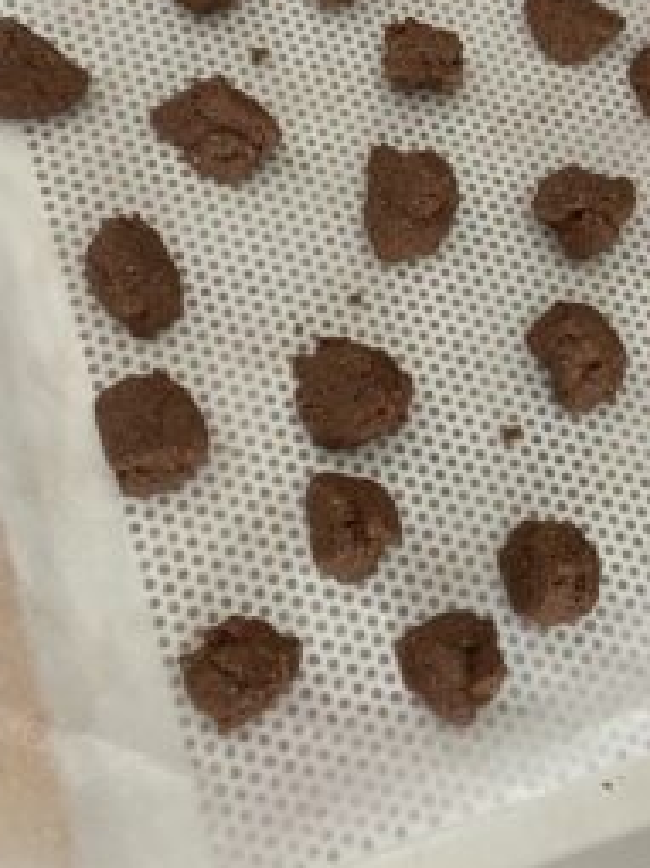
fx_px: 1278
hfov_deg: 28.5
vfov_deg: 37.4
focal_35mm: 51
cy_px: 371
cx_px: 366
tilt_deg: -65.3
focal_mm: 4.25
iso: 400
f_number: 1.8
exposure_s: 1/50
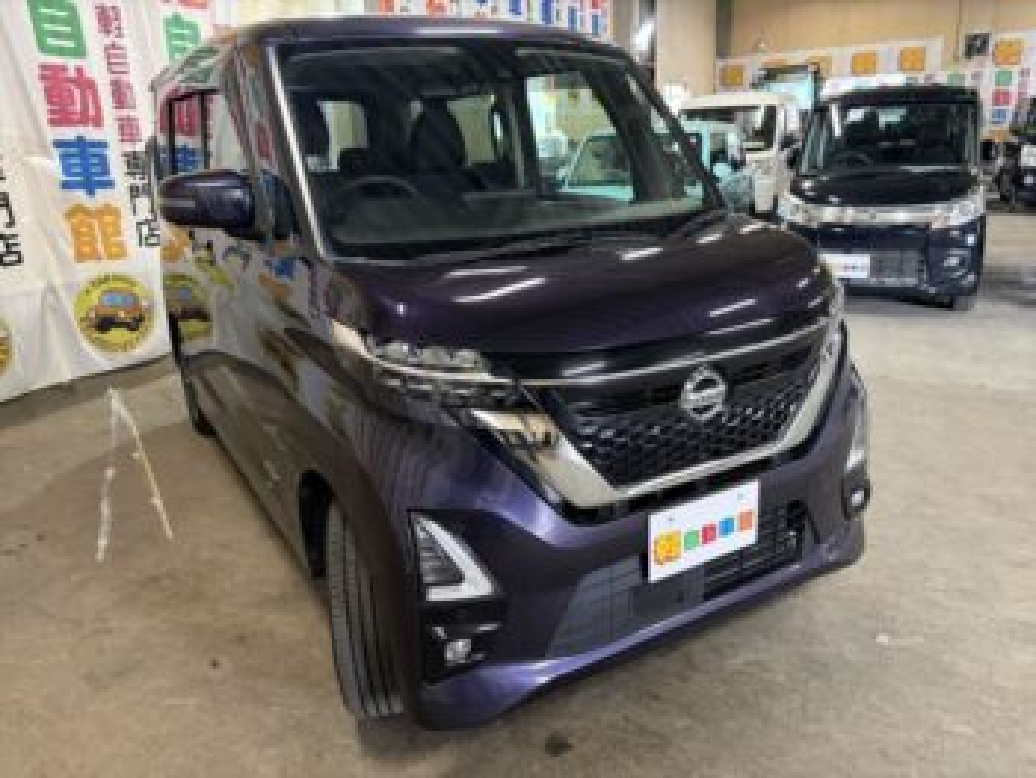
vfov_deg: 53.1
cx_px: 518
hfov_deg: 67.3
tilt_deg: -16.3
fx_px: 779
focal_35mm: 26
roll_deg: +3.3
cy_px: 389
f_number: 1.6
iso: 400
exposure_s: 1/50
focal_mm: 5.96
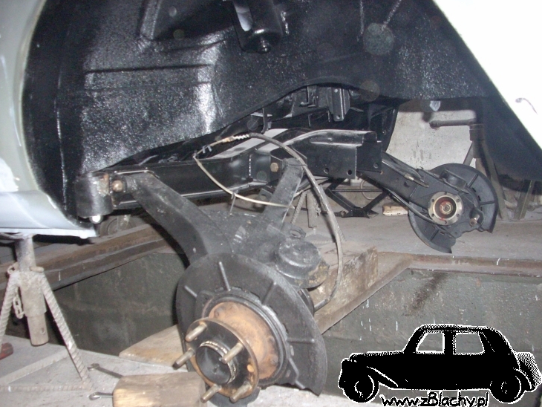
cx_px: 270
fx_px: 595
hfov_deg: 49.0
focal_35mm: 38
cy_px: 207
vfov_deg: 37.7
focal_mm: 6.2
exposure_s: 1/60
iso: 400
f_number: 2.8
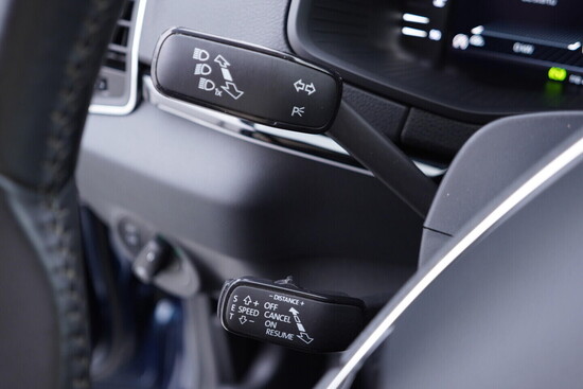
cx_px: 292
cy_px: 194
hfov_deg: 53.1
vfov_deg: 36.9
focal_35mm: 36
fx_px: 583
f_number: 2.8
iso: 400
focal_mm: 24
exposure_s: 1/40
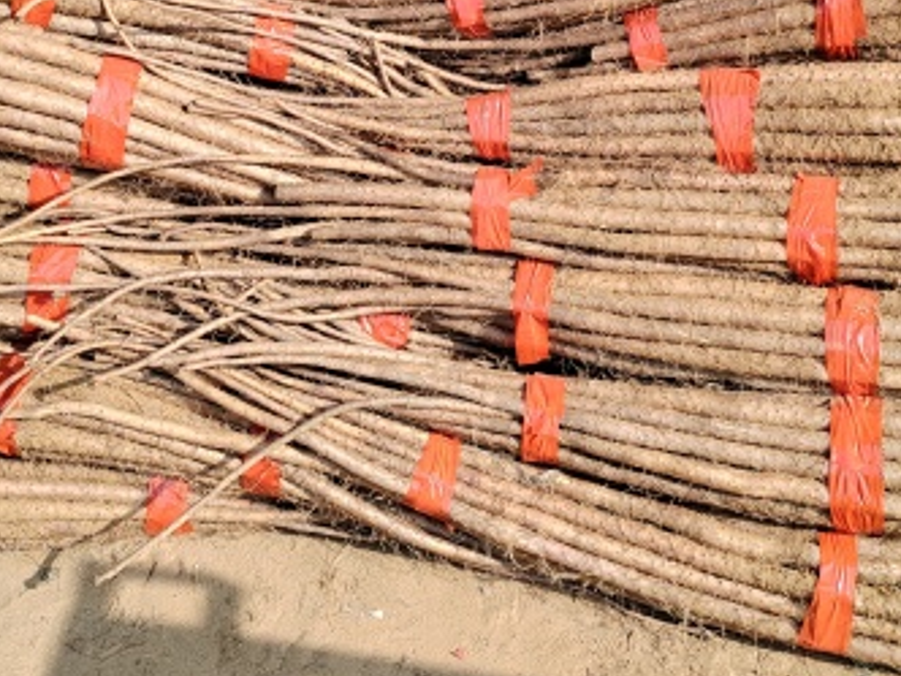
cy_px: -60
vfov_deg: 21.5
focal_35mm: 65
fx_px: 1692
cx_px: 456
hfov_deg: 29.8
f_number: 1.8
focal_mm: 6.14
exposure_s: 1/330
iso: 100
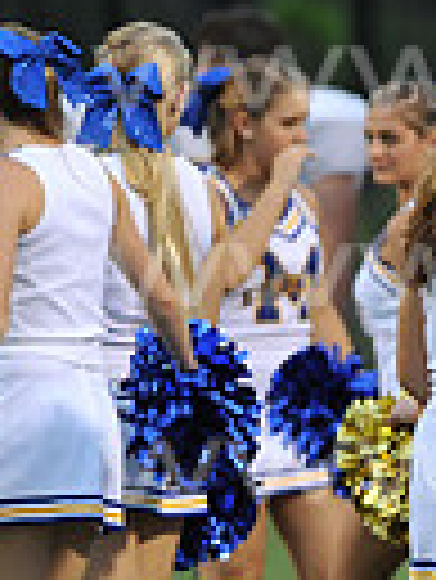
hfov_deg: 1.2
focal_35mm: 1292
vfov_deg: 1.5
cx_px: 1124
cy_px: 373
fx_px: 21662
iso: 1250
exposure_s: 1/500
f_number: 3.2
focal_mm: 300
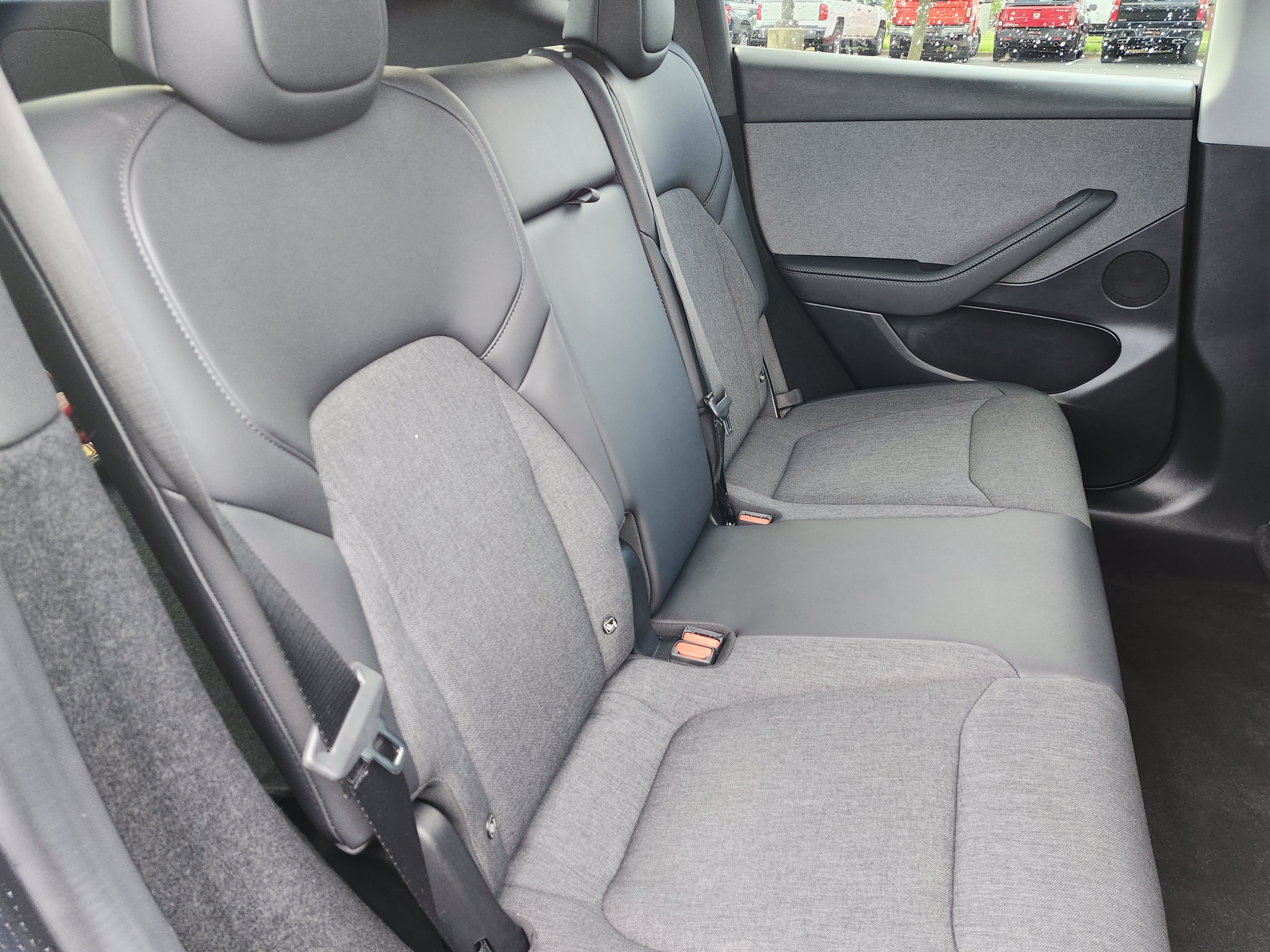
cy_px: 476
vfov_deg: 58.9
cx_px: 635
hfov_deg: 73.9
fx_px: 844
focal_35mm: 23
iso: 500
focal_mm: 5.54
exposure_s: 1/120
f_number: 1.8
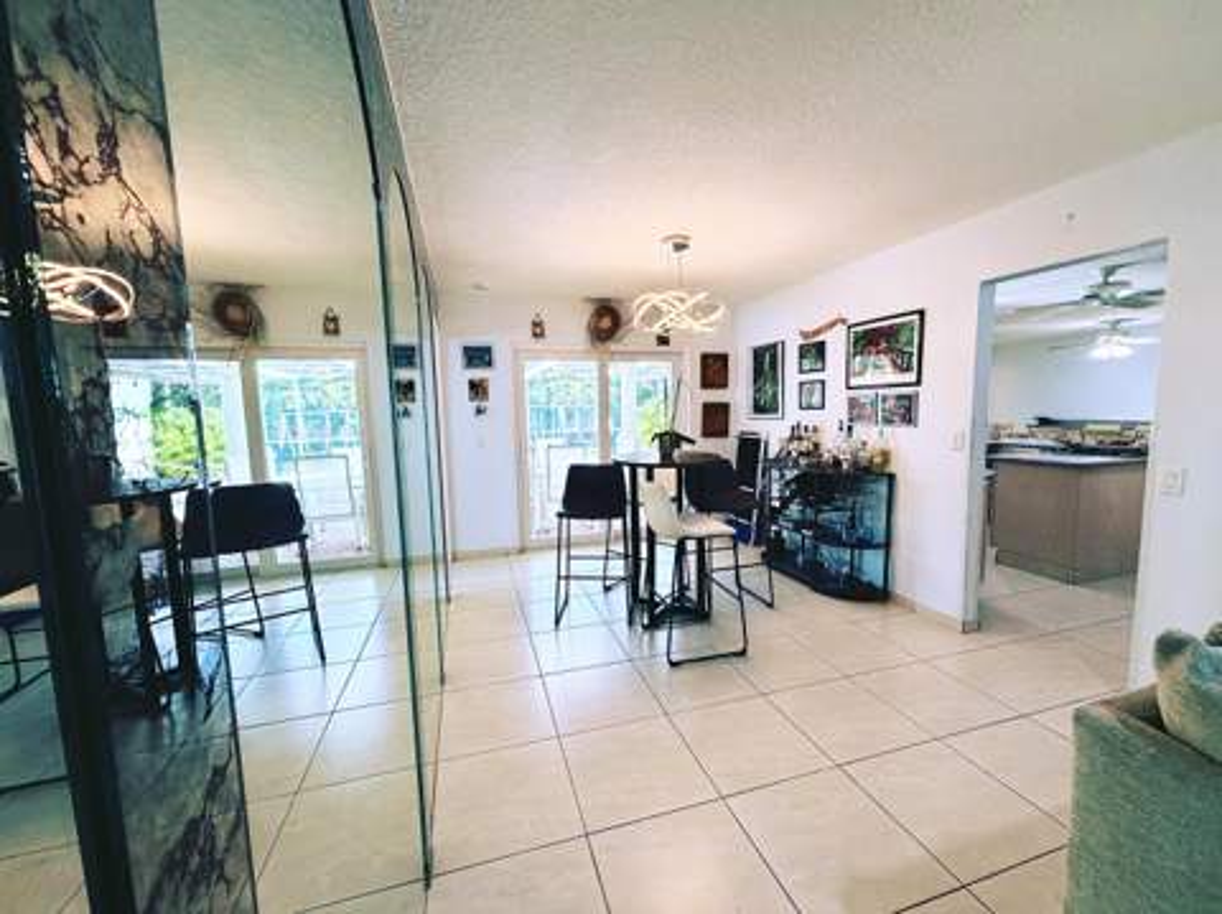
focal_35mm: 14
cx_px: 611
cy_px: 457
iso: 200
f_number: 2.2
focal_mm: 2.22
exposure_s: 1/120
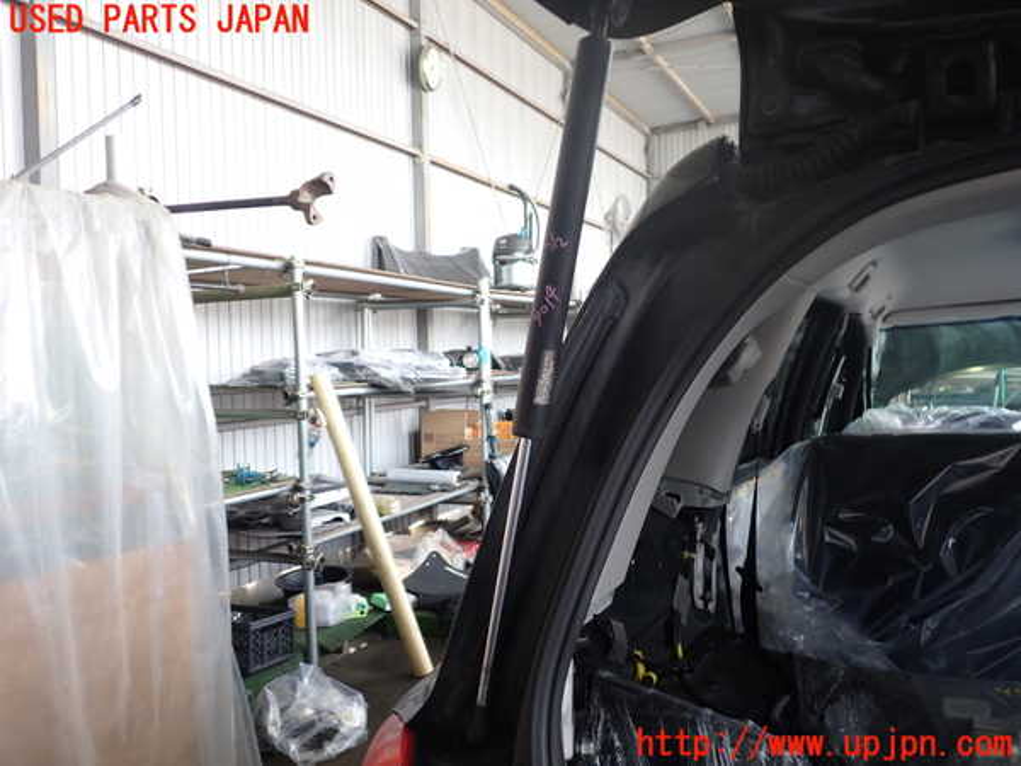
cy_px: 383
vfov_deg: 46.8
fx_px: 885
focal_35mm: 30
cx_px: 510
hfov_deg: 60.0
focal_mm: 5.4
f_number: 2.3
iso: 200
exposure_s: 1/125
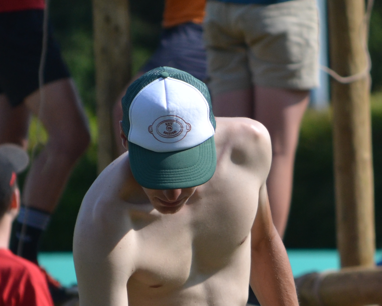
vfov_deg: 2.0
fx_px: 8716
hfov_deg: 2.5
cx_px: 262
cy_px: 105
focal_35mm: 771
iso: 400
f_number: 5.6
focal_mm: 200
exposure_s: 1/1600
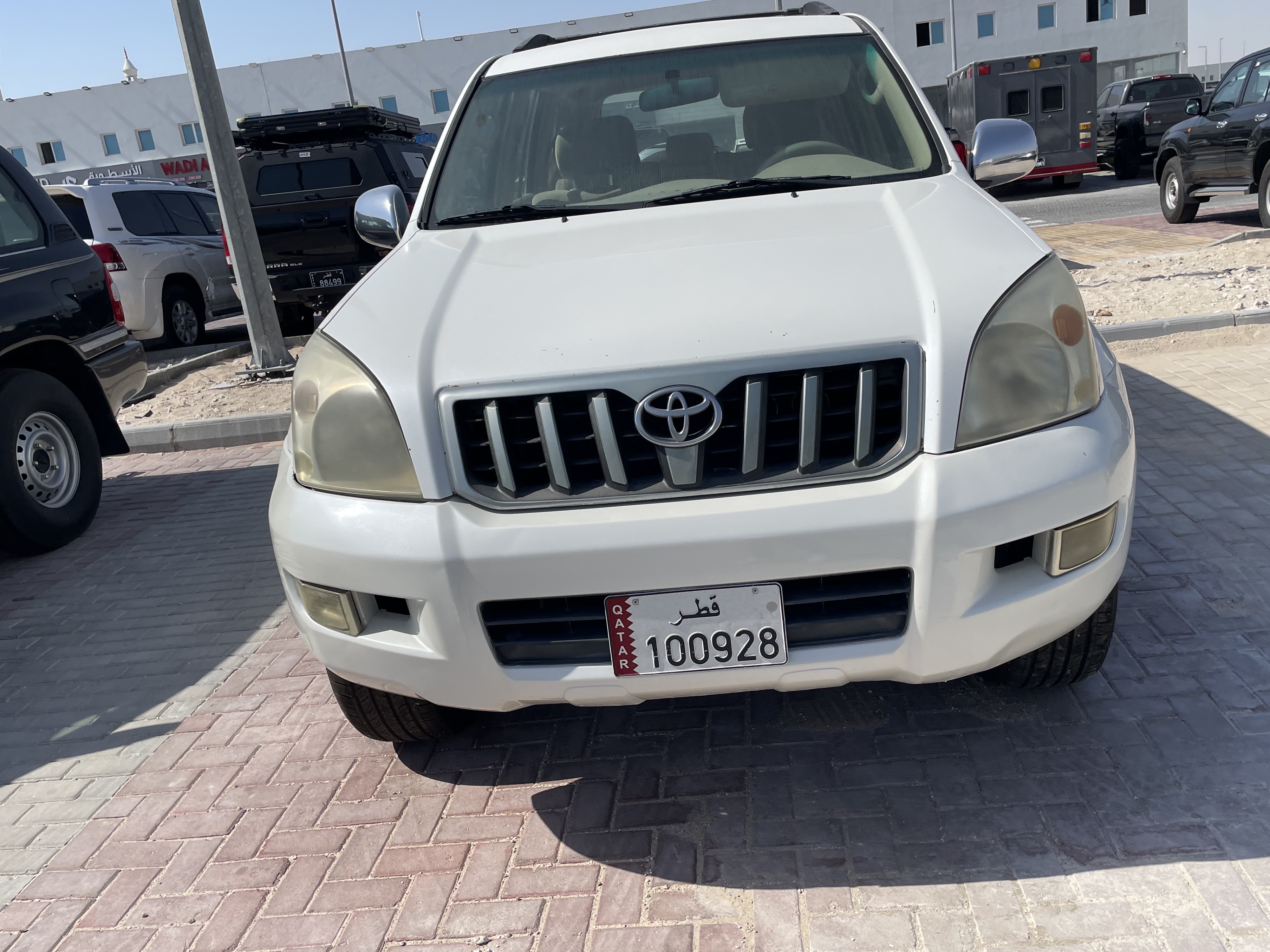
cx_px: 662
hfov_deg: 61.6
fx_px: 1064
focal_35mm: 29
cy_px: 481
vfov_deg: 48.2
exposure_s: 1/6135
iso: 32
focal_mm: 4.2
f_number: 1.6
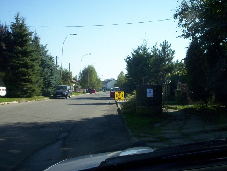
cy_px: 86
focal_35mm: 38
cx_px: 114
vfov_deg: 37.9
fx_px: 250
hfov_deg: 48.9
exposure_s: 1/418
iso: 100
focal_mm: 4.99
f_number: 4.5
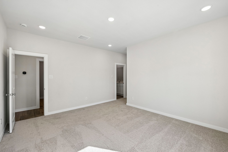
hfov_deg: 98.5
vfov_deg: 75.5
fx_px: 98
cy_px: 76
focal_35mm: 16
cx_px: 114
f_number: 8
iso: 400
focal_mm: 15.5
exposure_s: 1/200
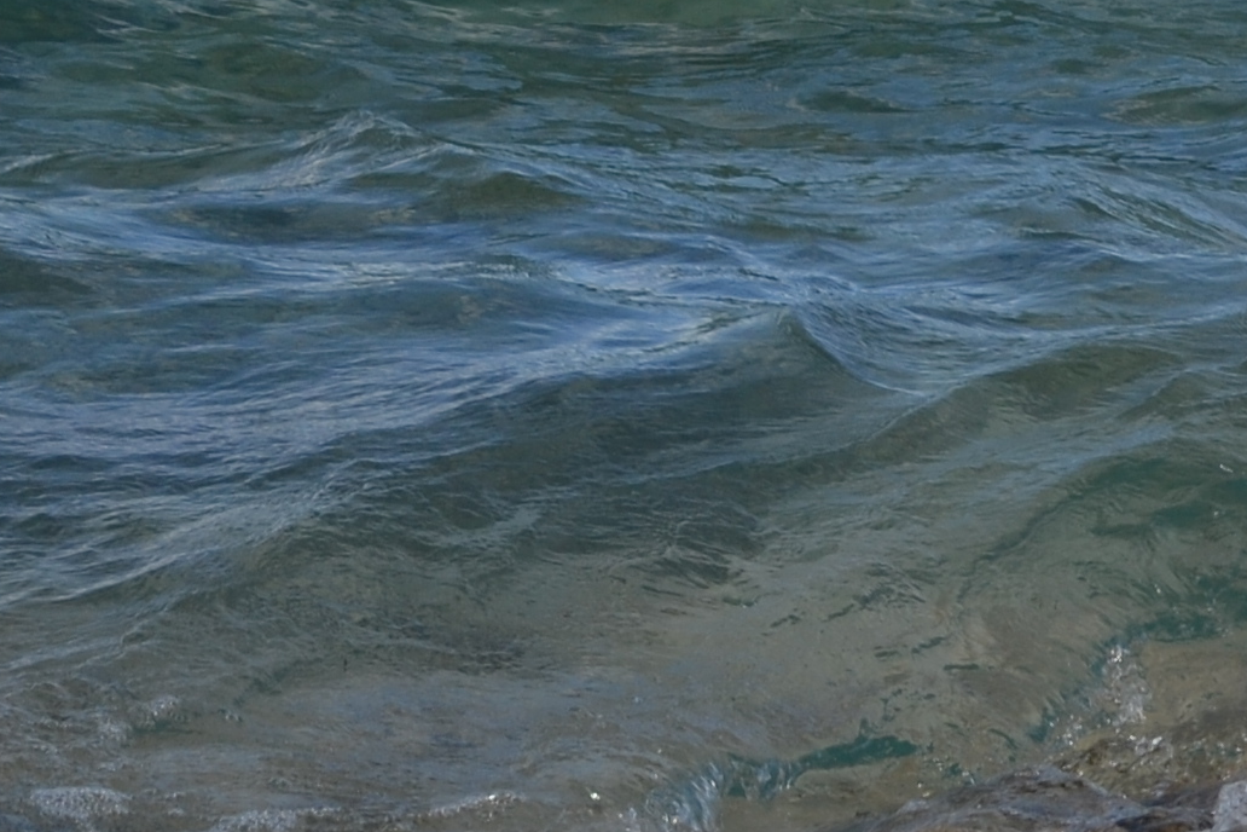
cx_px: 465
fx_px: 6962
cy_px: -809
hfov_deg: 10.2
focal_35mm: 201
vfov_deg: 6.6
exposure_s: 1/250
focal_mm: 30
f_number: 8
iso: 100
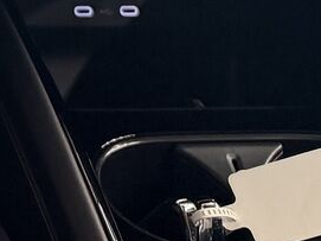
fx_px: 1400
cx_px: -412
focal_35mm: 151
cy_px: -363
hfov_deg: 11.2
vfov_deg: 8.8
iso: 200
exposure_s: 1/50
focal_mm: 6.76
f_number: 1.78
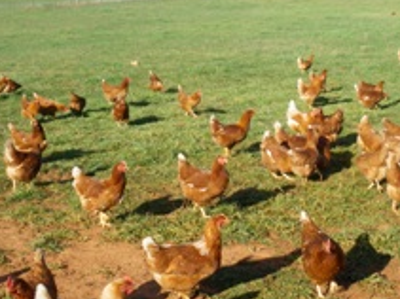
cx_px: 239
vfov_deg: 21.8
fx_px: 774
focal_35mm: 67
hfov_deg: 28.9
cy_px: 98
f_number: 5.4
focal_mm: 6.3
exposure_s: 1/160
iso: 64
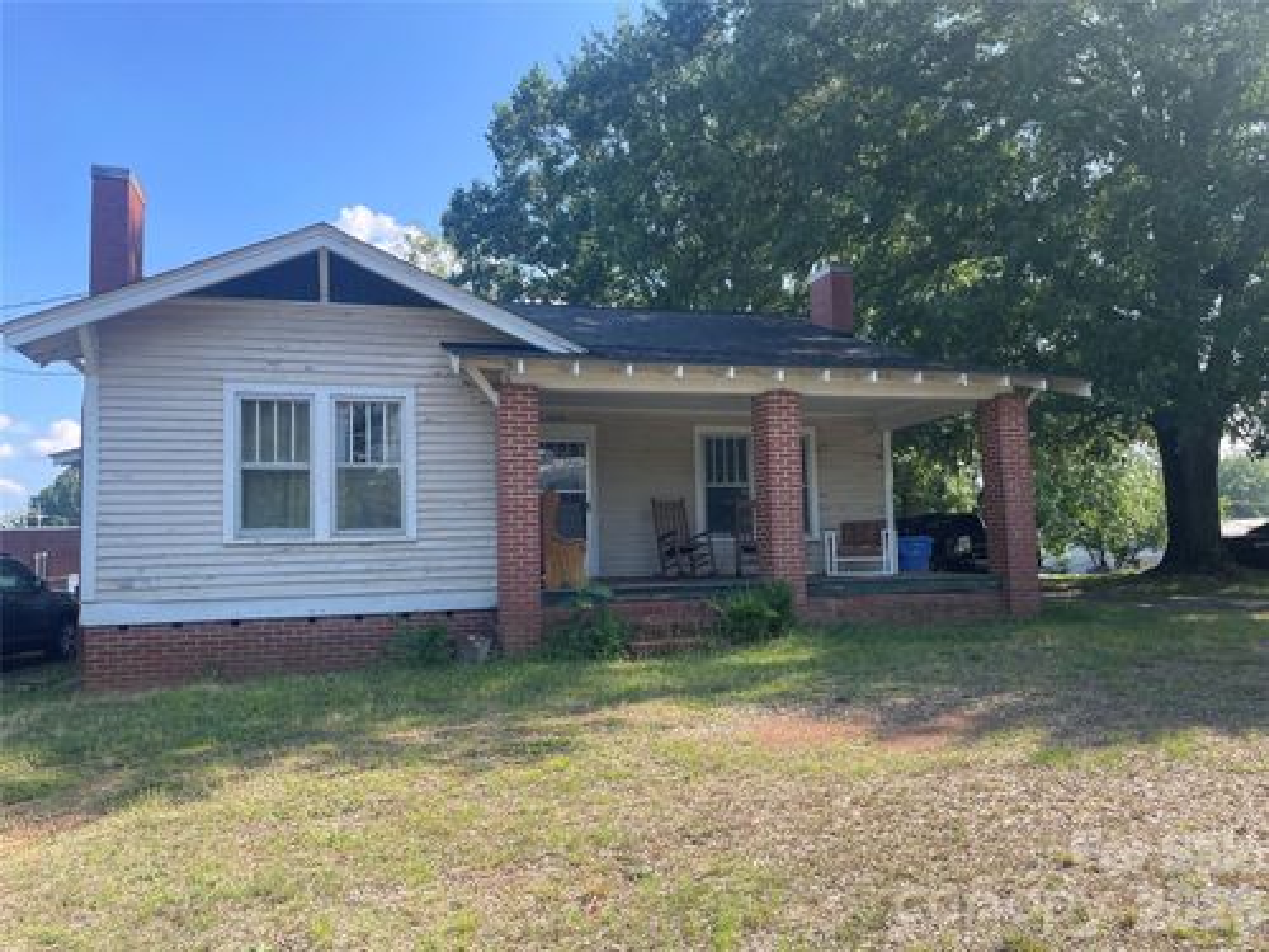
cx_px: 634
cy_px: 476
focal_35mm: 26
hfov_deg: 67.3
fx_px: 953
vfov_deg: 53.1
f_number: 1.6
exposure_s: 1/1114
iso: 32
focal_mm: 4.2
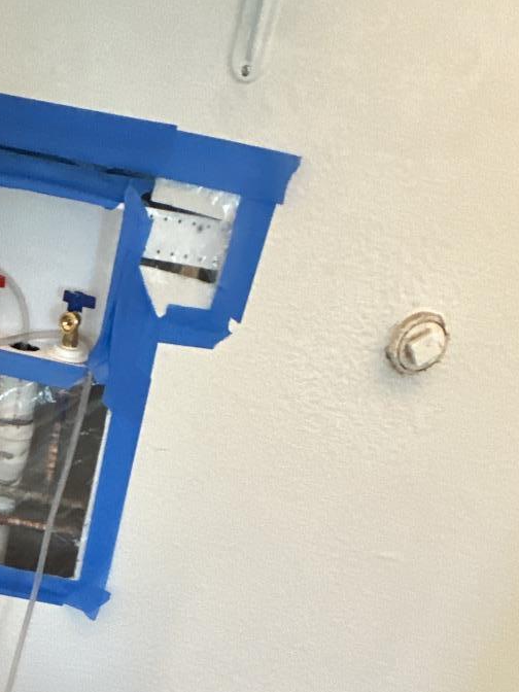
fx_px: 800
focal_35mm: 40
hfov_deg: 33.3
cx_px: 16
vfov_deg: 36.5
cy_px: 823
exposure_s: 1/60
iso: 500
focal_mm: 2.22
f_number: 2.2
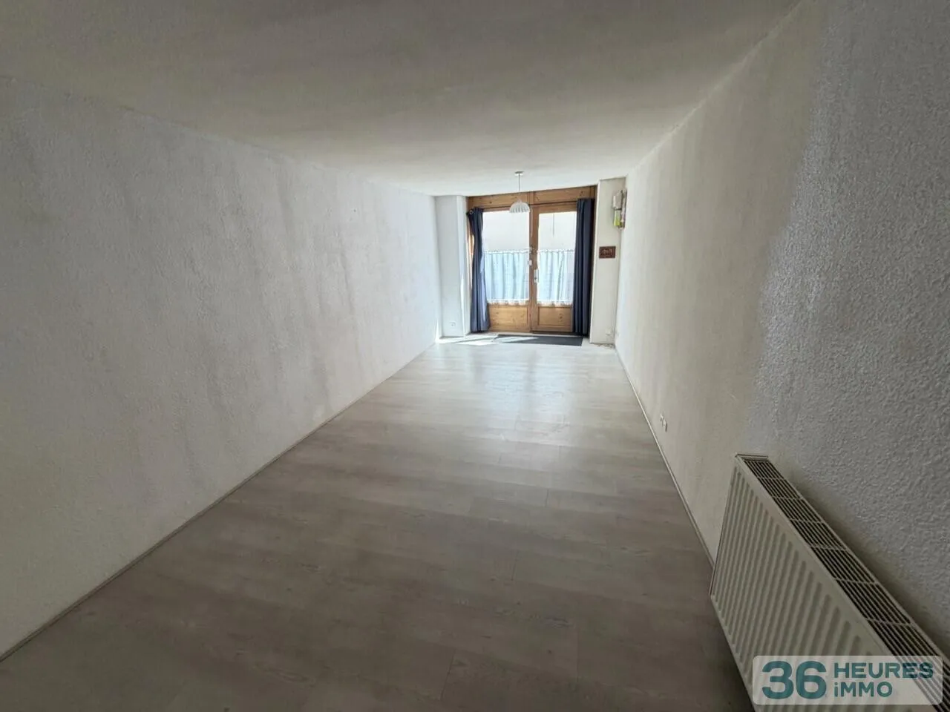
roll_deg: +2.3
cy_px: 356
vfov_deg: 85.7
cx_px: 475
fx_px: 384
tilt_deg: -16.8
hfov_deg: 102.1
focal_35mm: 14
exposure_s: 1/100
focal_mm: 2.22
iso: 125
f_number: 2.2
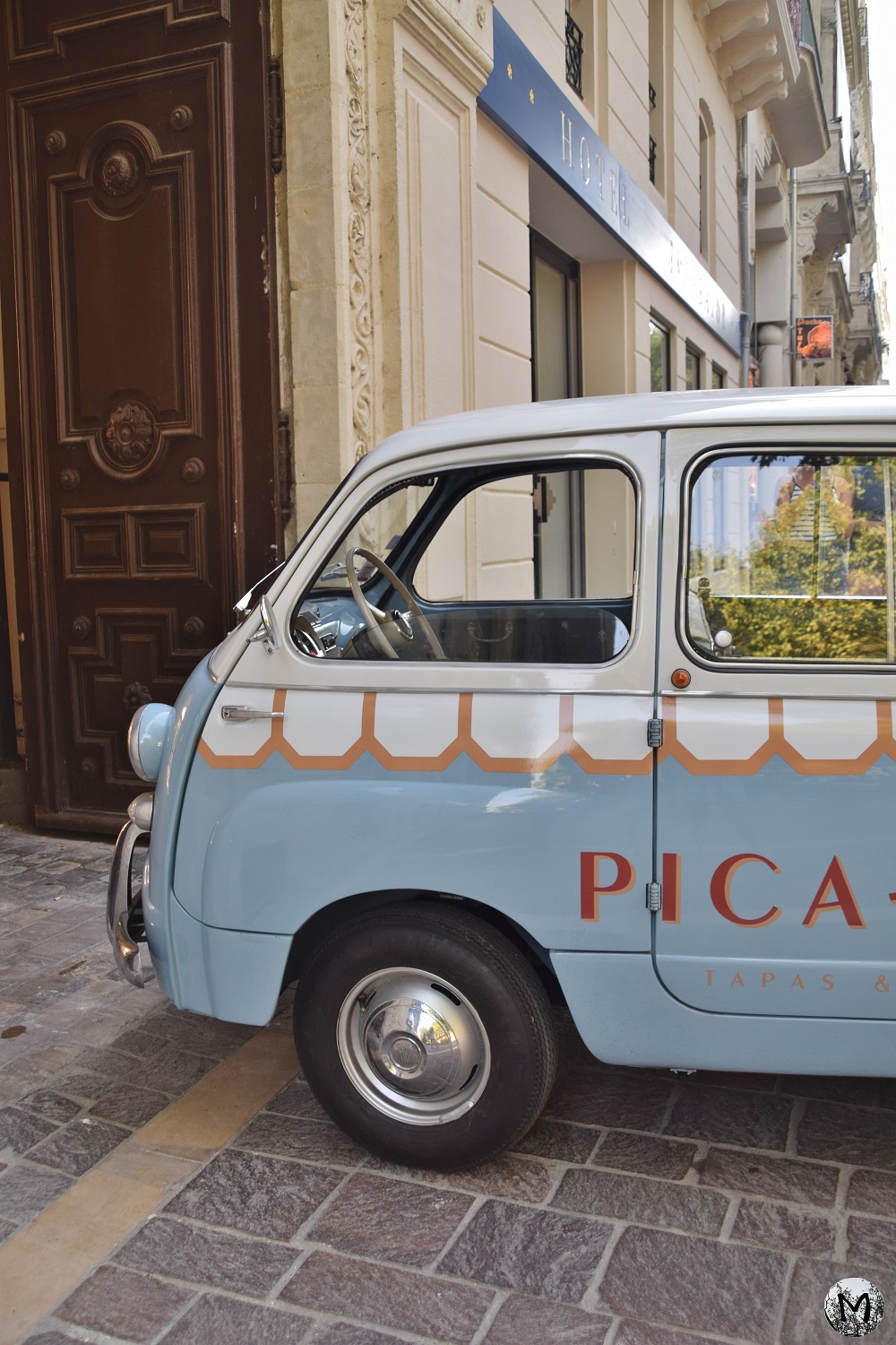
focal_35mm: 33
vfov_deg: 57.2
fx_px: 1232
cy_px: 672
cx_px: 448
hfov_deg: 40.0
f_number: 5
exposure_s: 1/100
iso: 400
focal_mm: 22
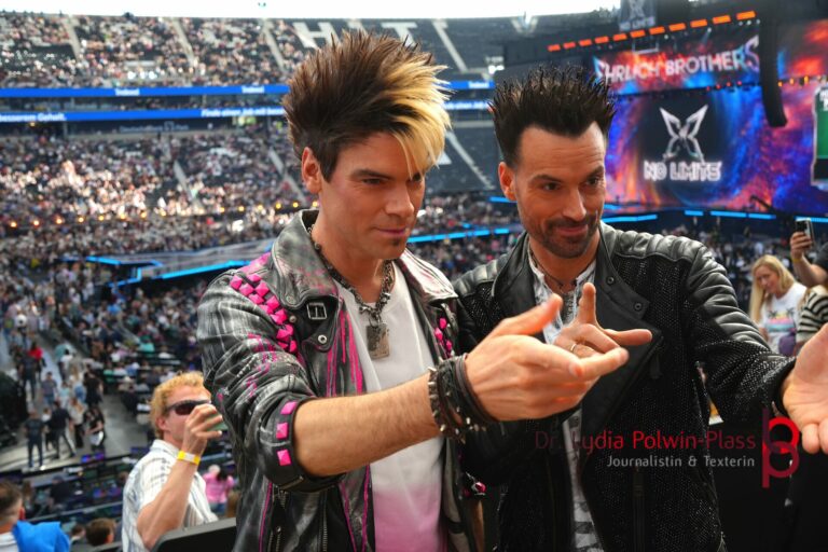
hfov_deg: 49.6
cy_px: 276
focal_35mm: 39
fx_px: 897
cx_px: 414
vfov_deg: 34.2
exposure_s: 1/160
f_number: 4
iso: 250
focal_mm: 26
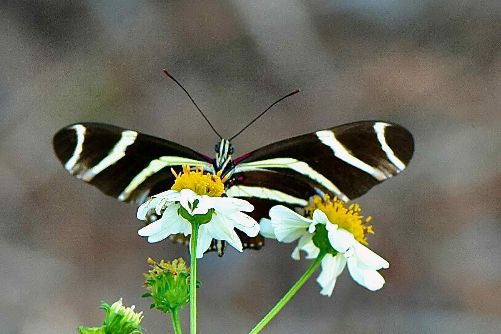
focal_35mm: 105
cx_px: 250
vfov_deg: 13.0
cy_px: 167
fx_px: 1462
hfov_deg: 19.5
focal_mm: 105
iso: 4000
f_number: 8
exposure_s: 1/1000
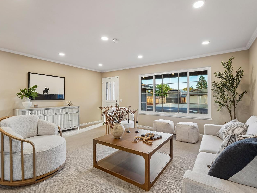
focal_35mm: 16
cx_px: 134
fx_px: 119
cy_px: 100
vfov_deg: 78.1
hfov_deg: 94.4
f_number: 9
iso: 640
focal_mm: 14
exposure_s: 1/25
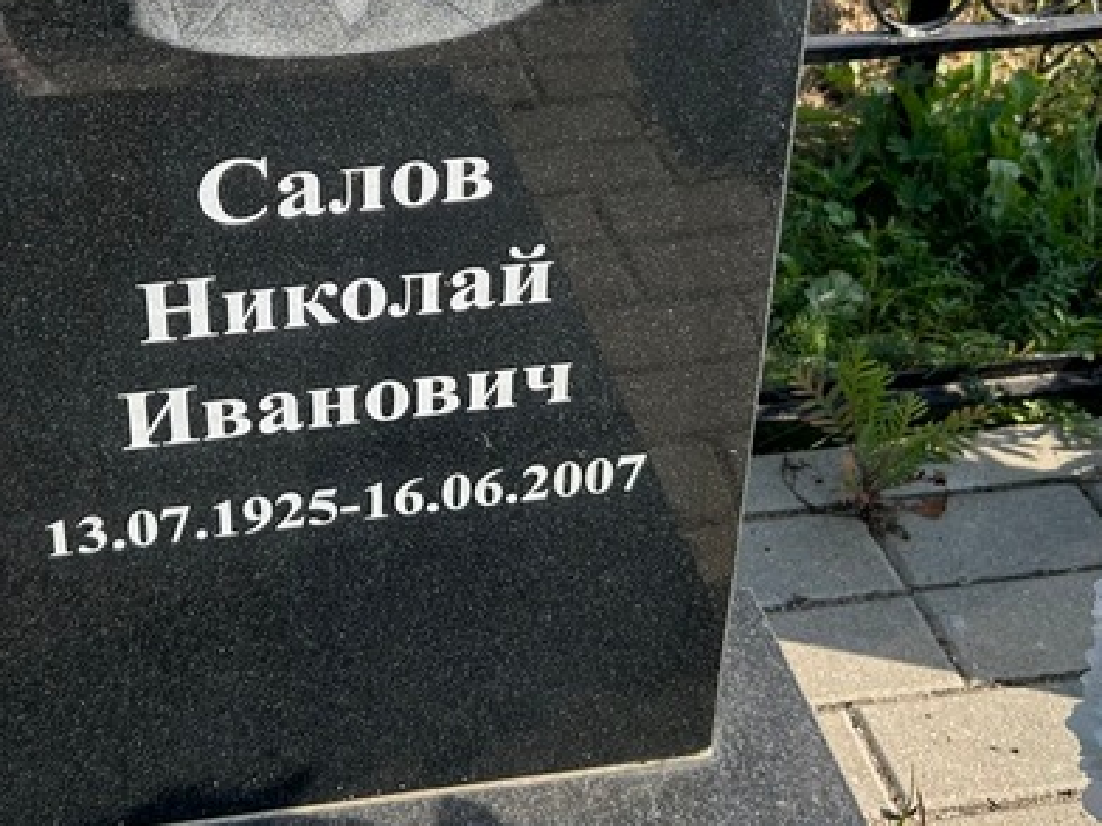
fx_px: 1687
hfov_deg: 35.6
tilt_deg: -29.8
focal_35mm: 53
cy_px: 53
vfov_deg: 26.4
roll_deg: +1.1
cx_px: 315
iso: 50
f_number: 1.5
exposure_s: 1/1621
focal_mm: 5.7
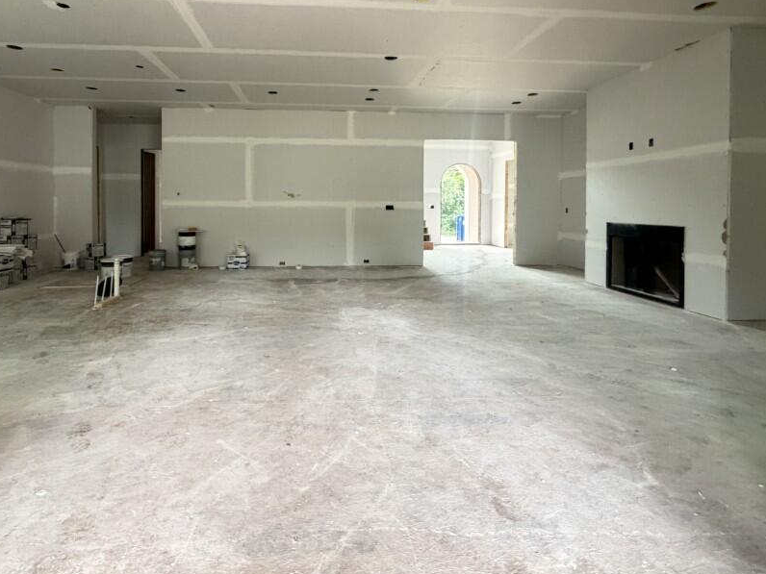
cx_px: 342
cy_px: 211
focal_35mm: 18
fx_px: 398
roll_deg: +0.1
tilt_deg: -0.4
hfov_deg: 87.4
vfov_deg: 70.3
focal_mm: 2.22
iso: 500
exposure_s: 1/60
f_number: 2.2
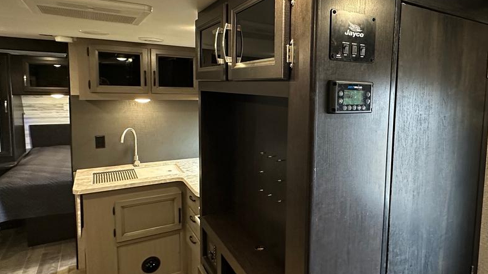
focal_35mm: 25
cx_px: 318
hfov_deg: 72.2
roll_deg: -0.8
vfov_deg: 45.9
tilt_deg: -3.9
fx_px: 323
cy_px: 121
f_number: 2.2
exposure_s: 1/60
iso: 400
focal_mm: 2.22
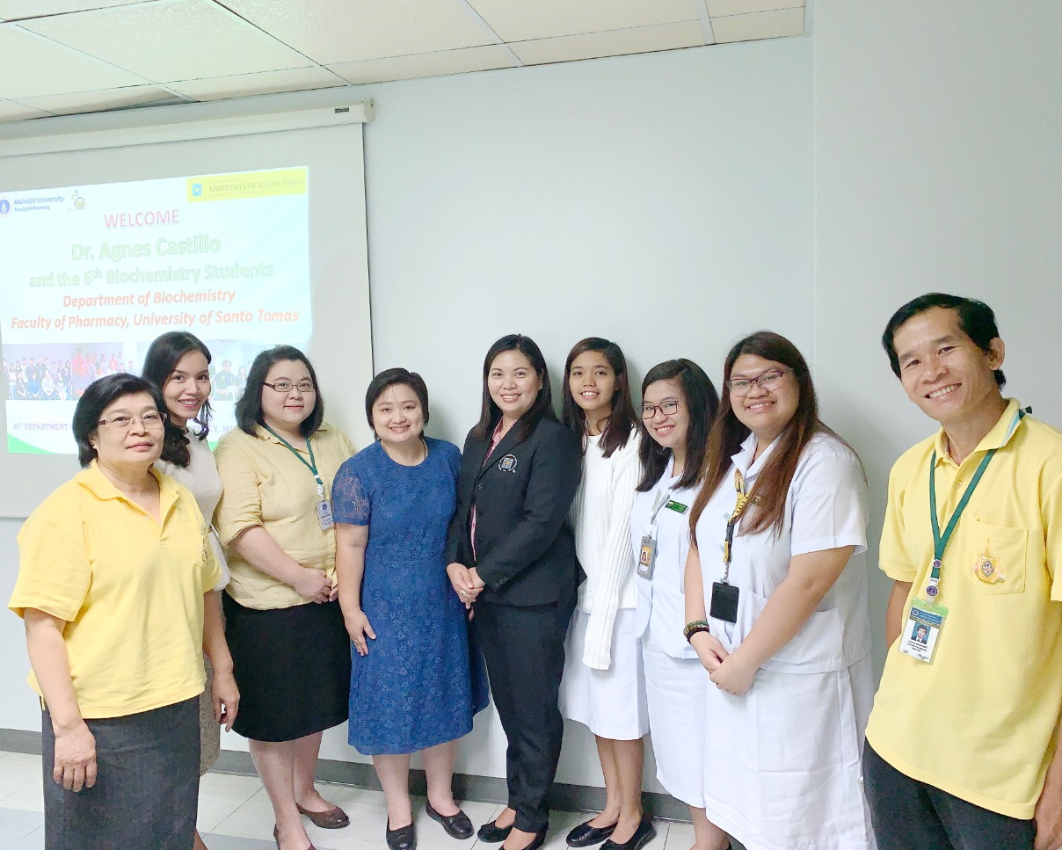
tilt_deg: -4.9
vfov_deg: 51.5
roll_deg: +1.5
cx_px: 551
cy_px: 432
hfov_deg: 62.2
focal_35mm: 28
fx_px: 880
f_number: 1.8
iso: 32
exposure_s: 1/100
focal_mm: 4.25
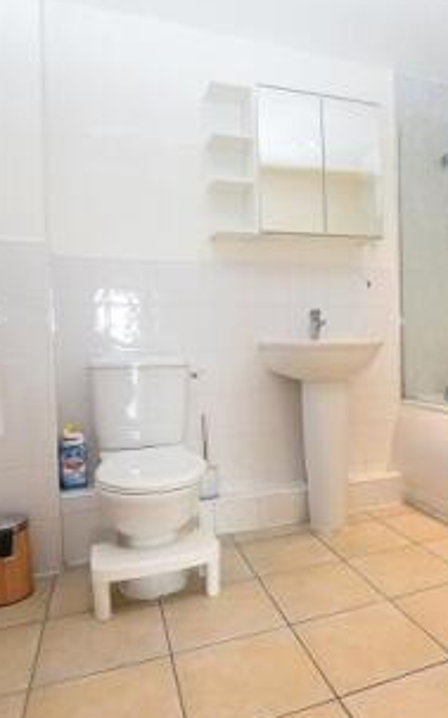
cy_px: 361
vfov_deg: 74.8
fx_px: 470
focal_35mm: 24
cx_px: 325
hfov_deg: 49.4
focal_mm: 10
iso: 800
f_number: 4.5
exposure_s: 1/80
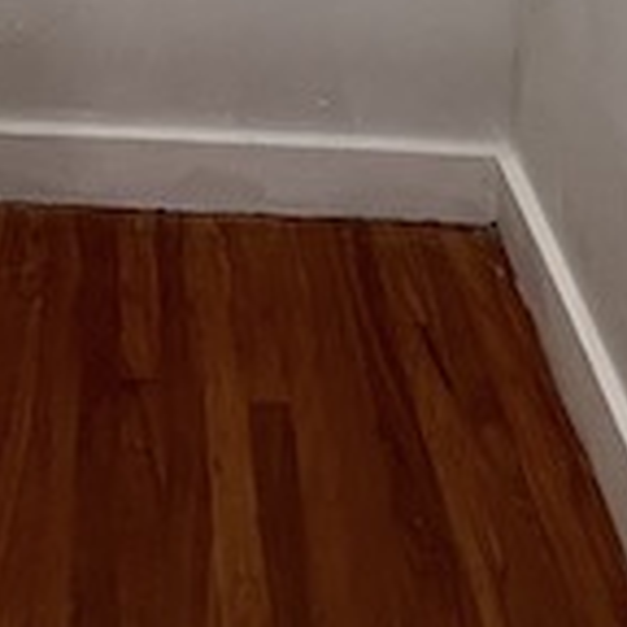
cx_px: 91
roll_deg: -1.6
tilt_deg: -7.5
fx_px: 1312
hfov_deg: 26.2
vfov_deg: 19.5
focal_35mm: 64
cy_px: -527
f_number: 1.8
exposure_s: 1/120
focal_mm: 1.57
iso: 160
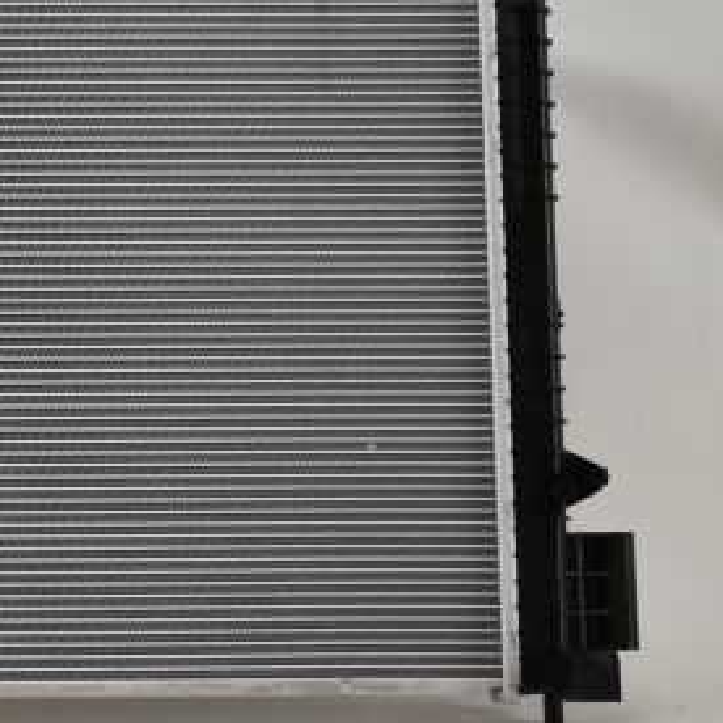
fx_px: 2290
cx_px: -31
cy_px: 265
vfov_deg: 17.9
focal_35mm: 97
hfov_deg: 17.4
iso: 400
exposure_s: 1/100
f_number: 5
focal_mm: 35
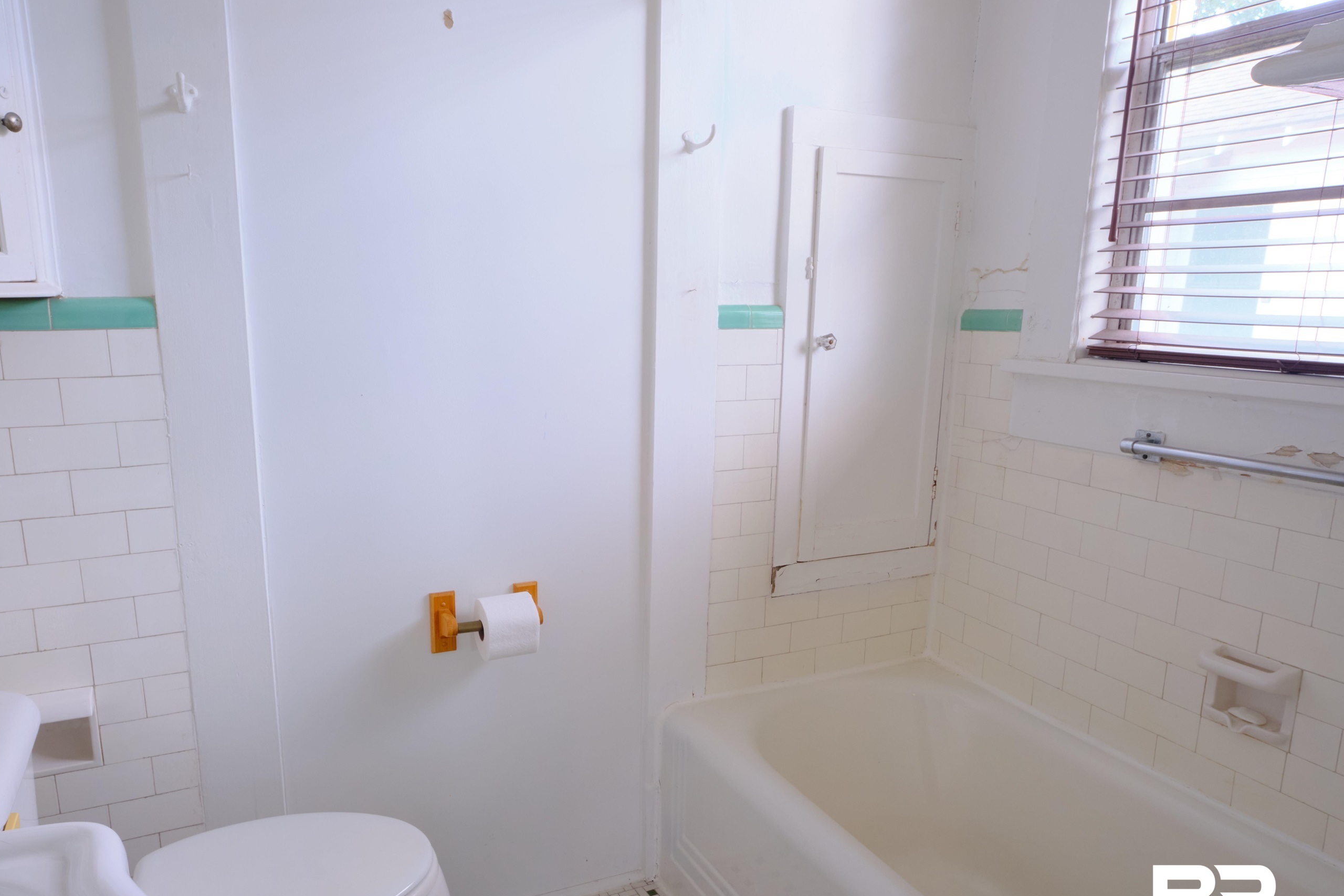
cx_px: 609
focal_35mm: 24
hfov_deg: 73.6
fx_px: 896
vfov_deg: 53.0
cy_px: 503
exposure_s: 1/8
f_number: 8
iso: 400
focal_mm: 13
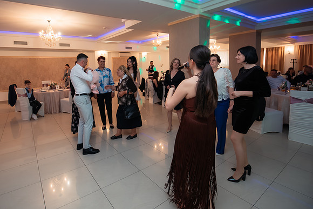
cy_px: 82
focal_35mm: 18
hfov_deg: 88.3
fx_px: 159
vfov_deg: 65.7
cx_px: 133
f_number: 2.8
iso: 1600
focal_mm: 15
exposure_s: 1/200
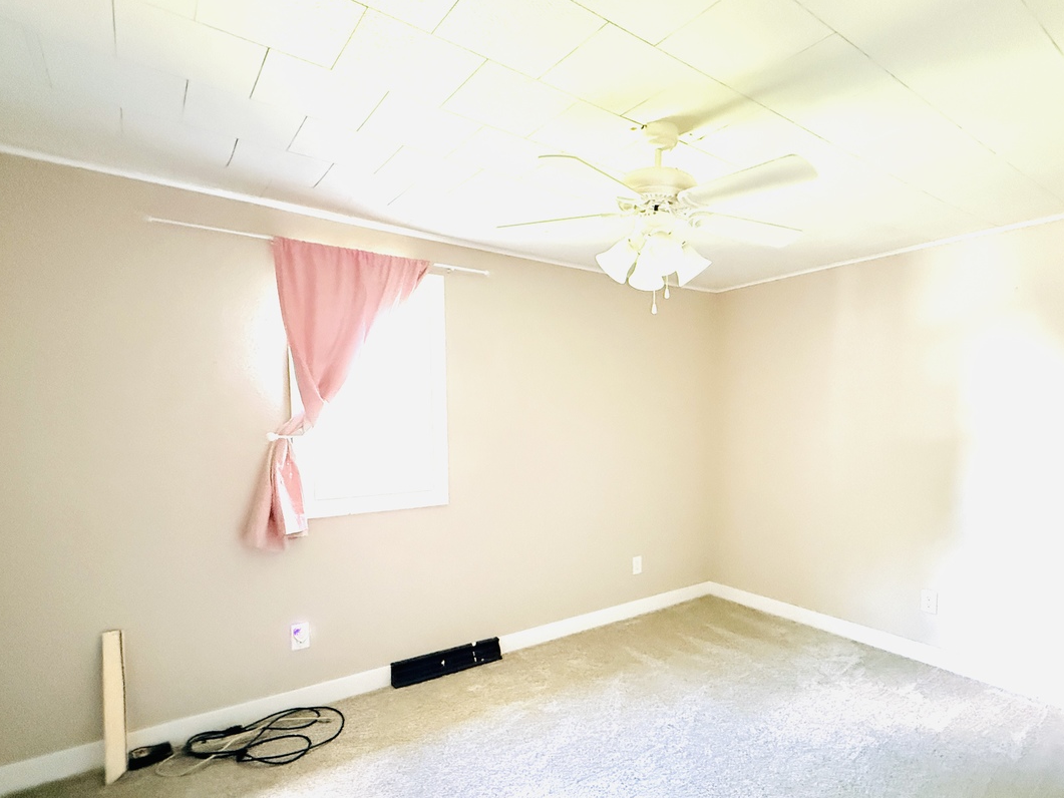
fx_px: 584
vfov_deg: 68.3
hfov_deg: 84.4
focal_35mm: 19
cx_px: 587
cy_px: 457
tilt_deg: -2.3
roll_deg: -0.7
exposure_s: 1/60
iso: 1250
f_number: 2.2
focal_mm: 2.22
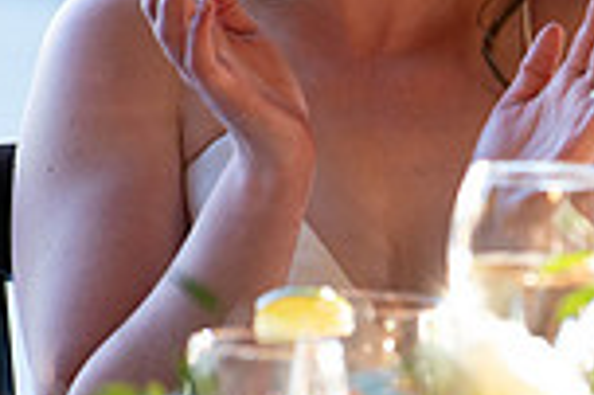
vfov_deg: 2.4
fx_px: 9428
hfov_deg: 3.6
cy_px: 84
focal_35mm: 572
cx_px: 860
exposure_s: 1/400
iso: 1000
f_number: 2.8
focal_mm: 150
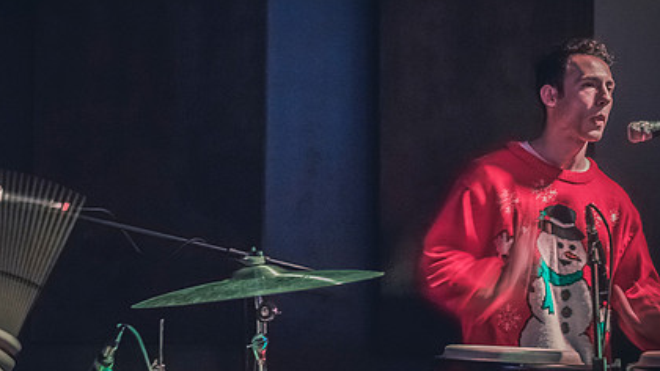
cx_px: 283
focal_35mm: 90
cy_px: 148
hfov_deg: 23.7
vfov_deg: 13.4
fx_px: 1575
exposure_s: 1/25
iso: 4000
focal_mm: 55
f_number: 5
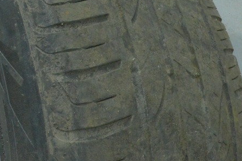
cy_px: 116
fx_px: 532
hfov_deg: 25.3
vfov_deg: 17.2
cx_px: 188
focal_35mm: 79
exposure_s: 1/50
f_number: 25
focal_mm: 23
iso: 6400
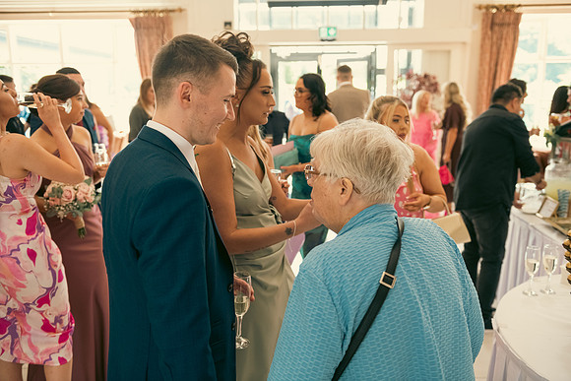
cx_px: 286
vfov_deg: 41.1
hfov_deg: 58.7
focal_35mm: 32
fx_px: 508
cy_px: 190
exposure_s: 1/160
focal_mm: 32
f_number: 3.5
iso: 800
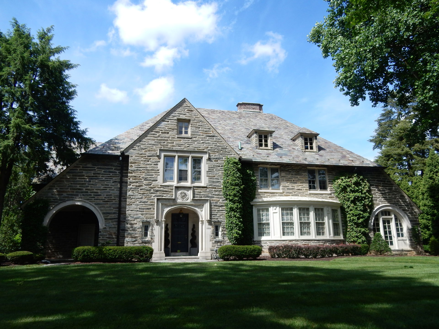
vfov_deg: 54.9
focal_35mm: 25
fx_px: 317
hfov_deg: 69.4
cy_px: 164
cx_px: 220
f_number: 3.7
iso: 125
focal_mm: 4.5
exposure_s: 1/1000
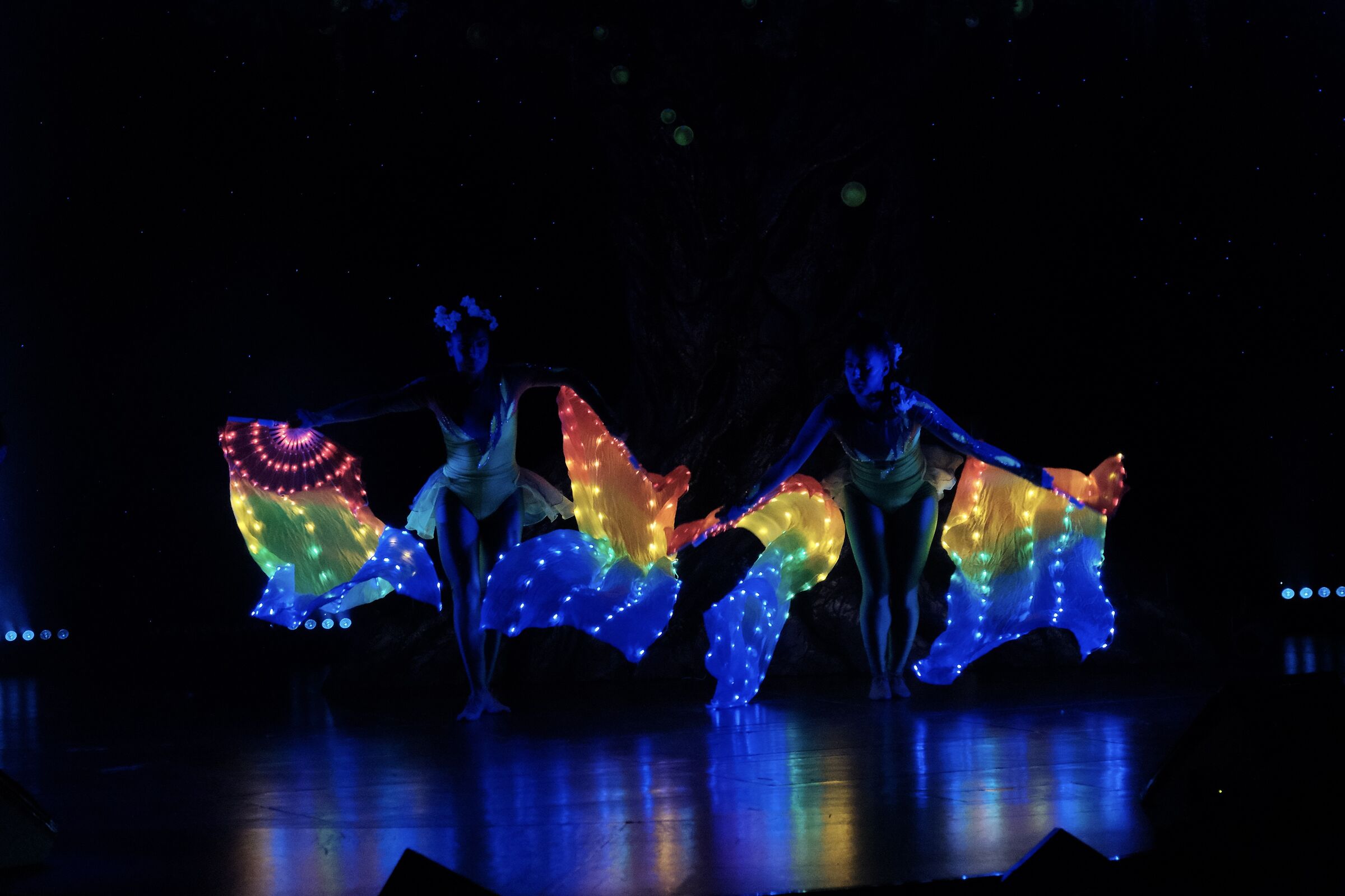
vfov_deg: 10.6
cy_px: 448
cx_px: 672
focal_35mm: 129
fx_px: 4819
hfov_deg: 15.9
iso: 6400
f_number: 3.9
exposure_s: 1/170
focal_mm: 86
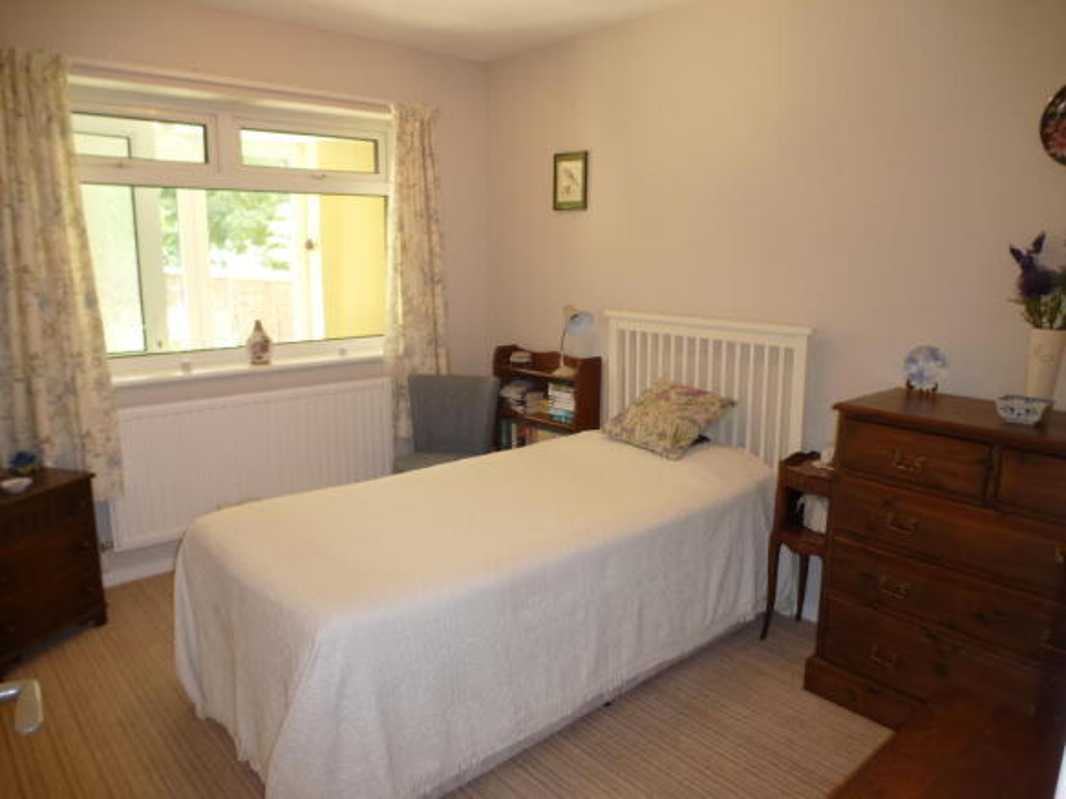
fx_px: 739
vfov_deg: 56.8
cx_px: 533
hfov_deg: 71.6
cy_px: 400
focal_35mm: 24
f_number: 3.3
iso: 100
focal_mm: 4.3
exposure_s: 1/15
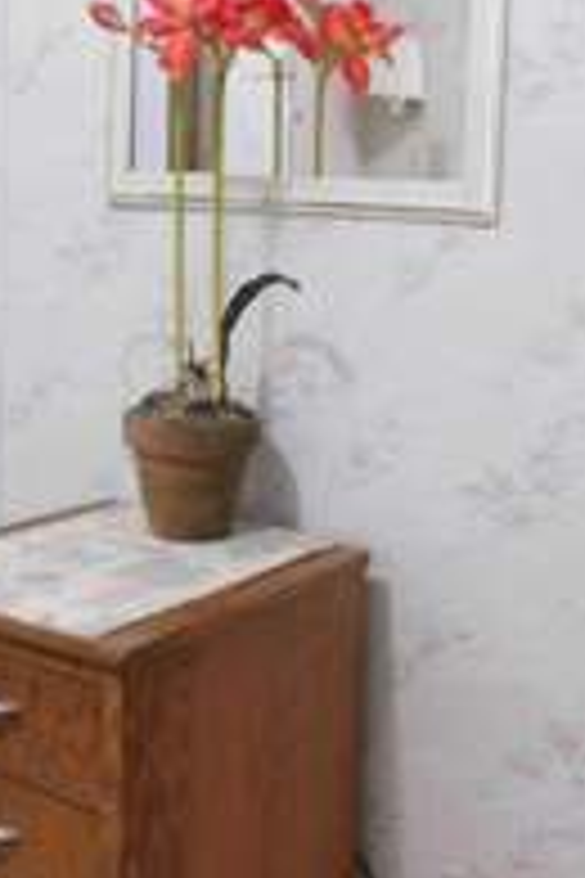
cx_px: 225
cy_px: 293
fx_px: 1438
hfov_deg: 22.9
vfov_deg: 33.6
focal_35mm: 59
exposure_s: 1/15
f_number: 3
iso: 400
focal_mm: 4
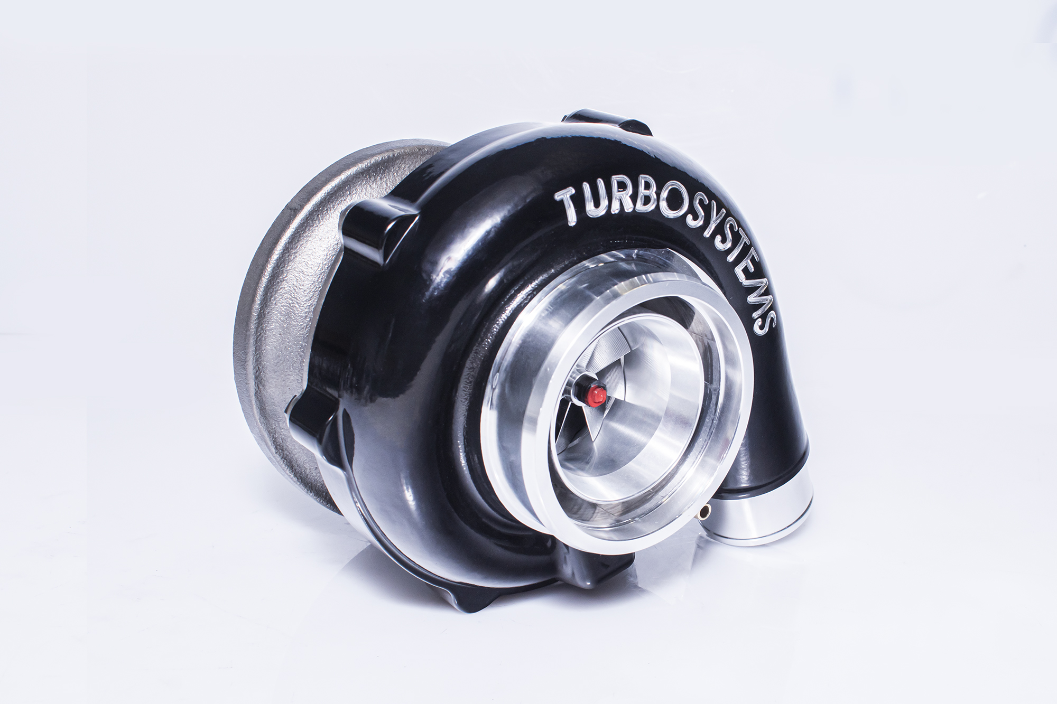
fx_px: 1365
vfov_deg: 28.9
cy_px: 352
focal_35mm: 46
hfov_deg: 42.3
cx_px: 528
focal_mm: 31
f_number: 11
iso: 200
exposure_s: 1/80
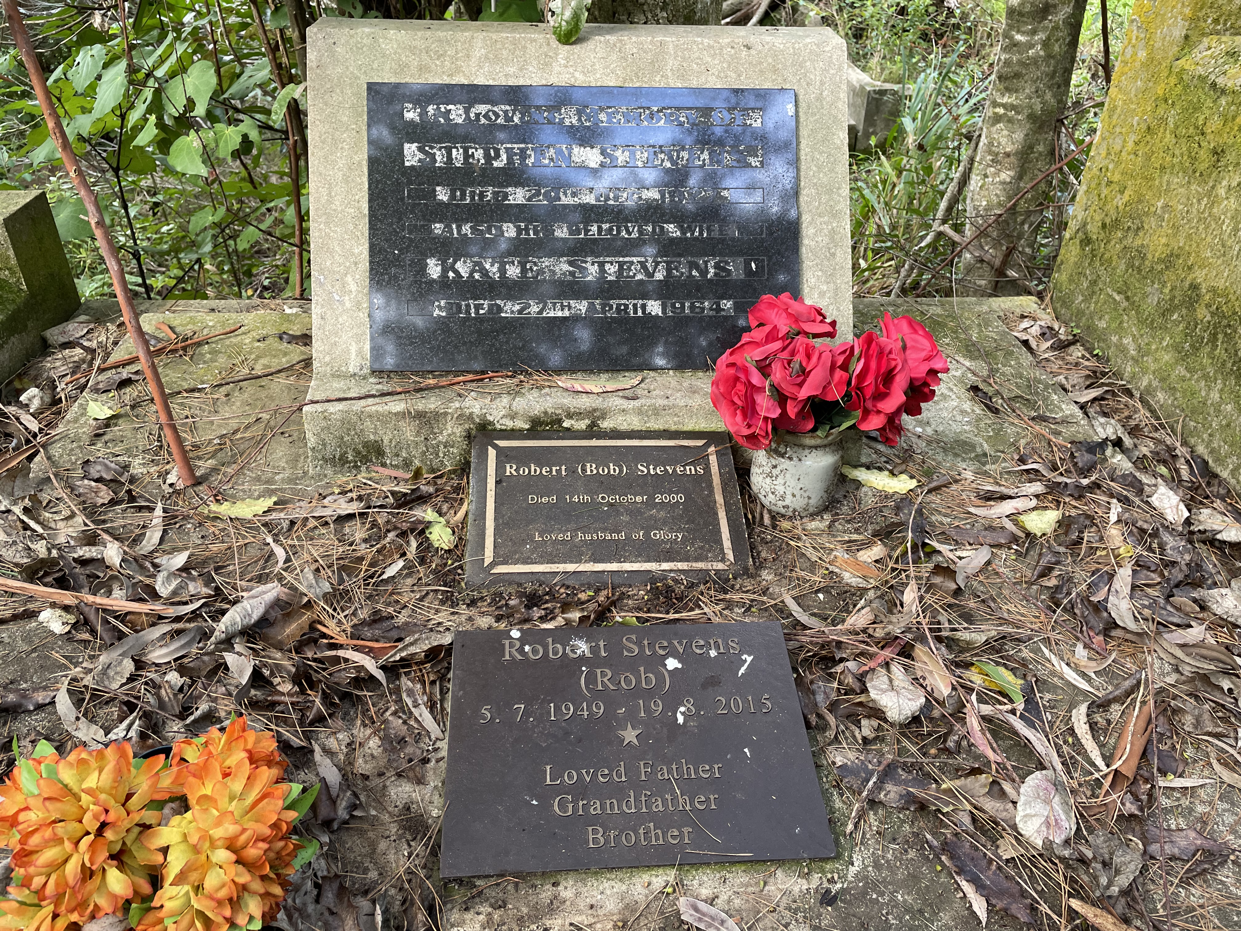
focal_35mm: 26
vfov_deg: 53.1
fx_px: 932
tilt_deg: -34.5
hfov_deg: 67.3
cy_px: 466
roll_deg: -2.1
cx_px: 620
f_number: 1.6
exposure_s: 1/118
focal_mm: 4.2
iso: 125
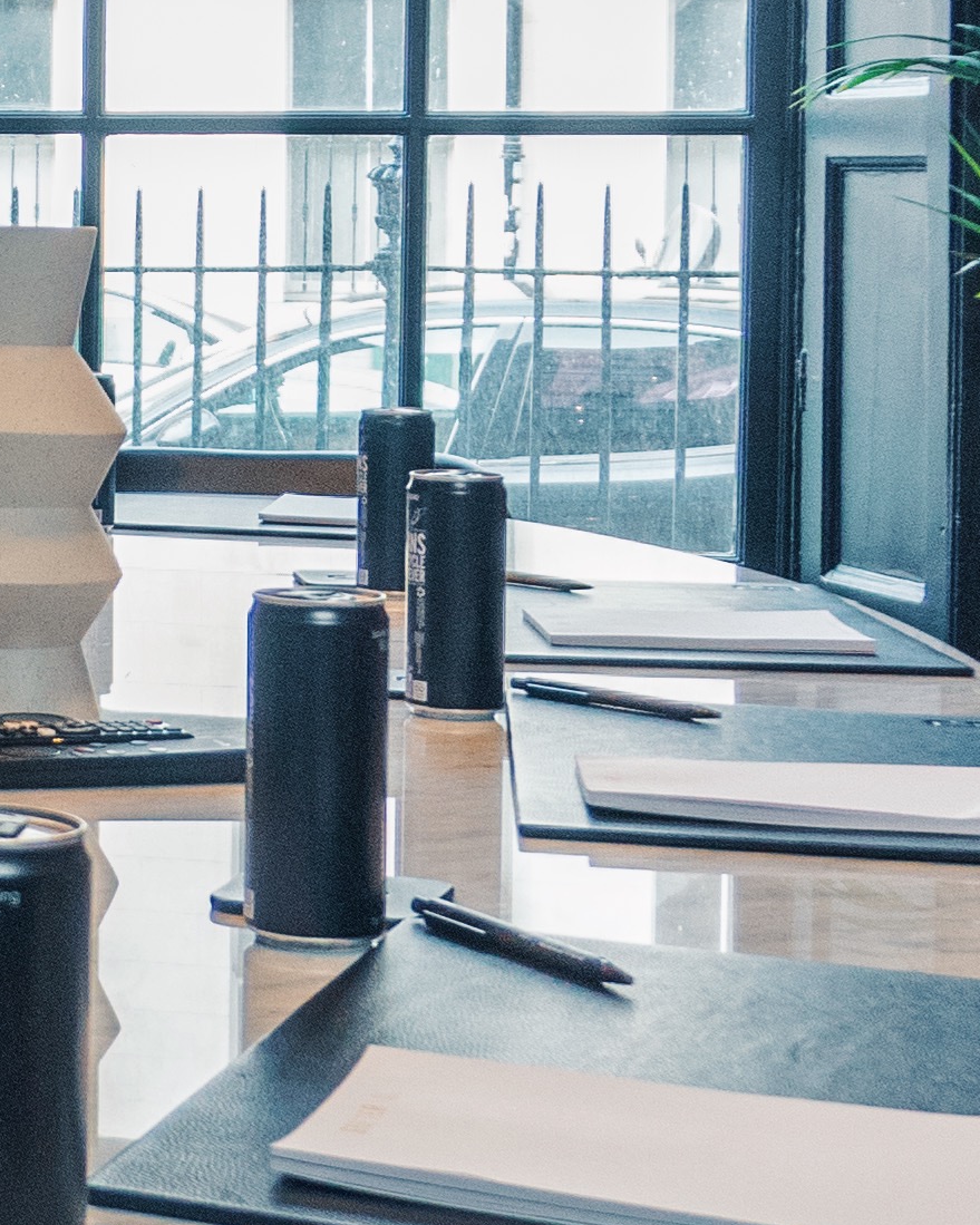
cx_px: -731
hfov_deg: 15.8
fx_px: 3066
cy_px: 158
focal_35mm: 85
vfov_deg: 22.1
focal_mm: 11
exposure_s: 1/125
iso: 800
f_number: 4
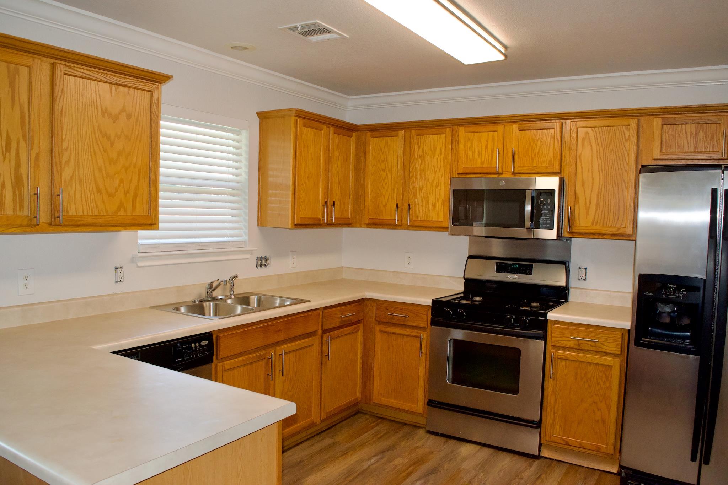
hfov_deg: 67.4
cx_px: 364
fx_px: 546
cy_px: 242
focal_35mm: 27
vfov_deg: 47.9
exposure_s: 1/125
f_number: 5.6
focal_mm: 18
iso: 800
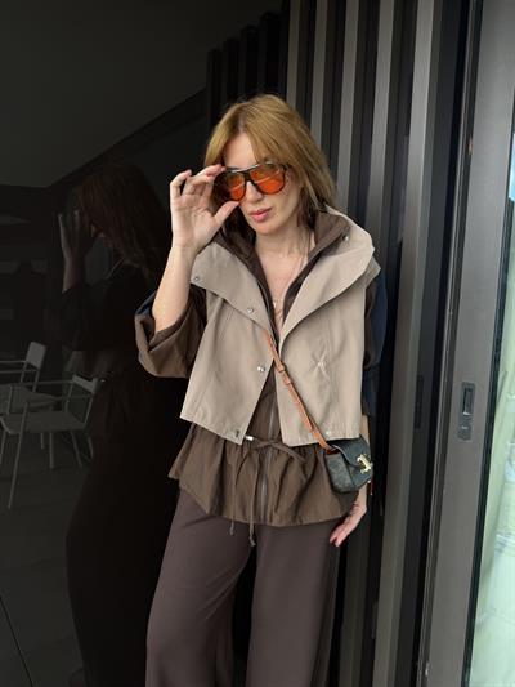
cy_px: 344
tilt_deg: -5.5
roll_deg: -1.9
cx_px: 258
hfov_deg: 56.8
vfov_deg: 71.6
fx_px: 476
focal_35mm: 24
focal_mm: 6.76
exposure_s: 1/121
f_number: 1.78
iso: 80
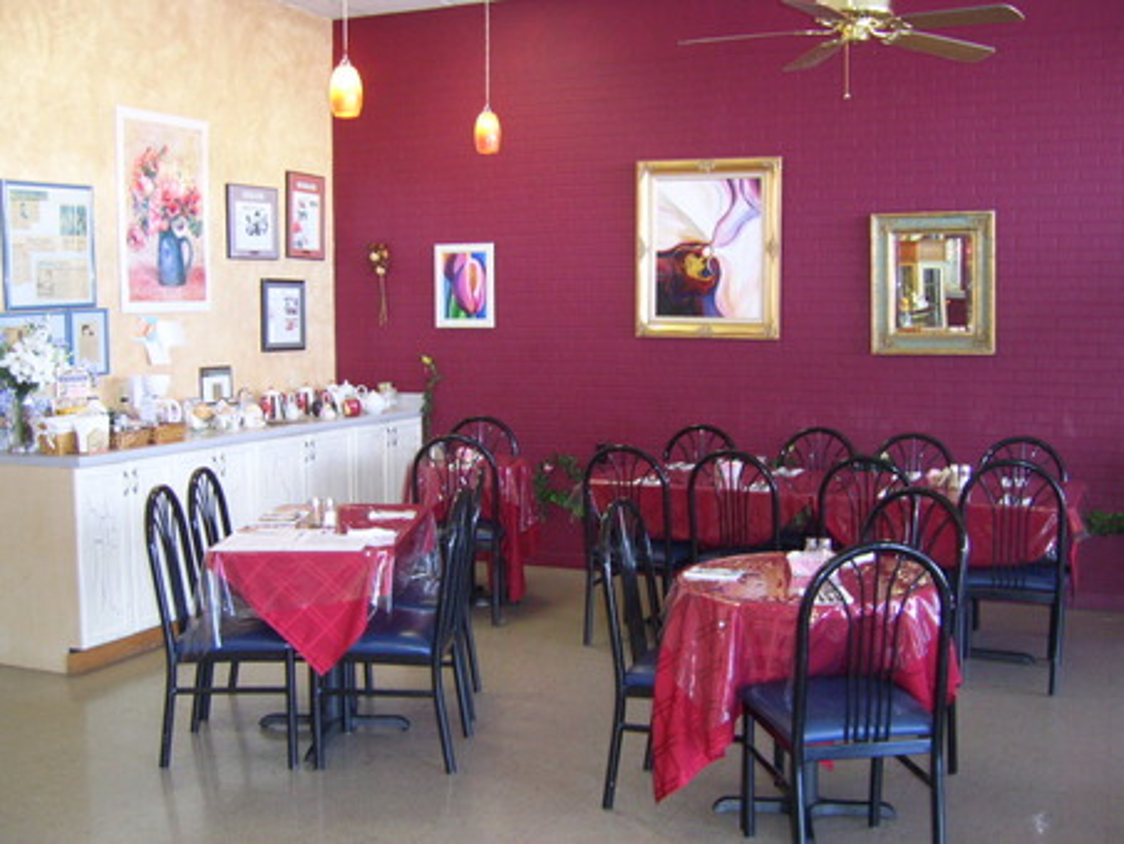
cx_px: 562
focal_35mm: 38
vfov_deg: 37.7
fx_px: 1234
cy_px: 422
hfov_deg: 49.0
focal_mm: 7.8
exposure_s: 1/30
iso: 144
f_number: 2.8
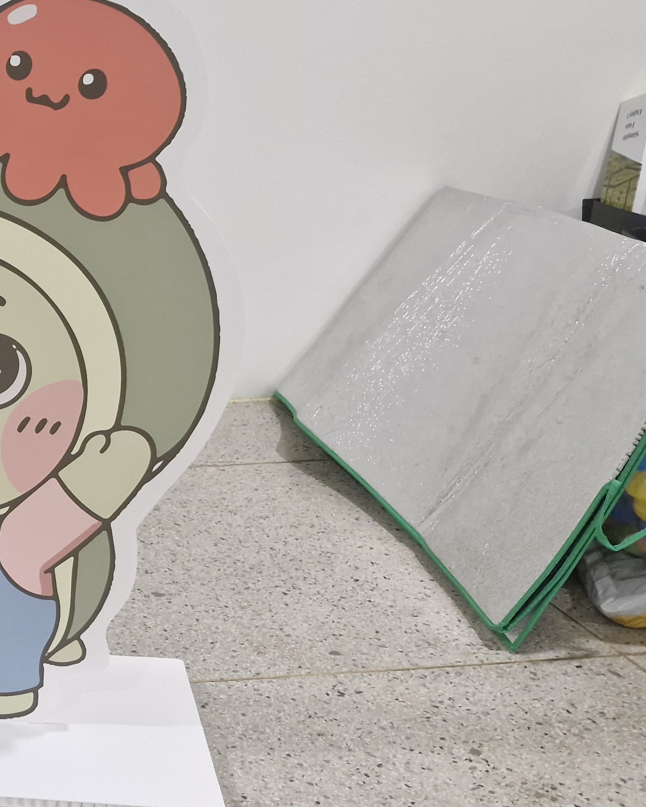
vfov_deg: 38.7
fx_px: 1147
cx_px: -205
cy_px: 444
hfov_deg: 26.4
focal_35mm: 48
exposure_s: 1/120
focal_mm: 5.54
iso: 80
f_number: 1.8
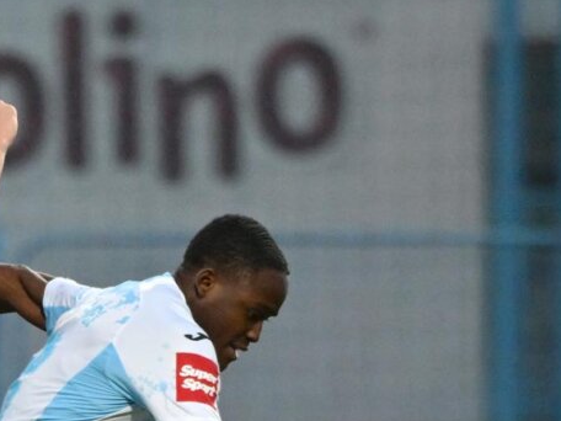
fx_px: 14213
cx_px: -84
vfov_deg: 1.7
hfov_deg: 2.3
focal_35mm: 877
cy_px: 470
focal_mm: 330
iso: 2800
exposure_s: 1/1250
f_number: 4
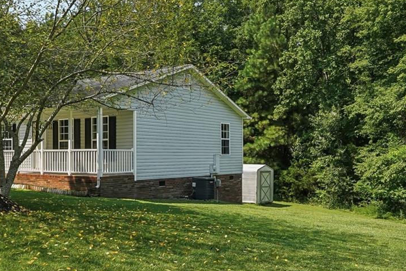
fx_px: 485
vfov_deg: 31.1
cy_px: 155
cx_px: 122
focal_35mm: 43
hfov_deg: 44.5
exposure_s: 1/45
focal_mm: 10
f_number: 8
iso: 100
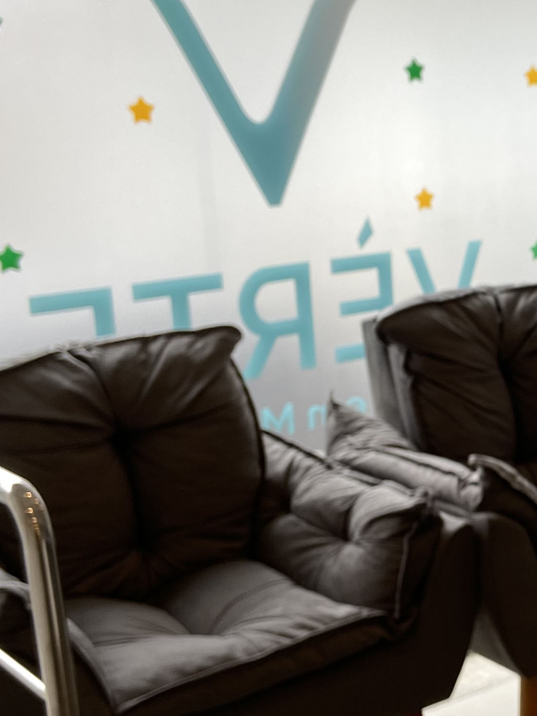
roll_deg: +1.6
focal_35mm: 68
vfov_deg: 28.6
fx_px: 1406
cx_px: 636
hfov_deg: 20.3
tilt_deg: -12.3
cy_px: 372
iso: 40
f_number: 1.8
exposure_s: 1/120
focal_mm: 4.25
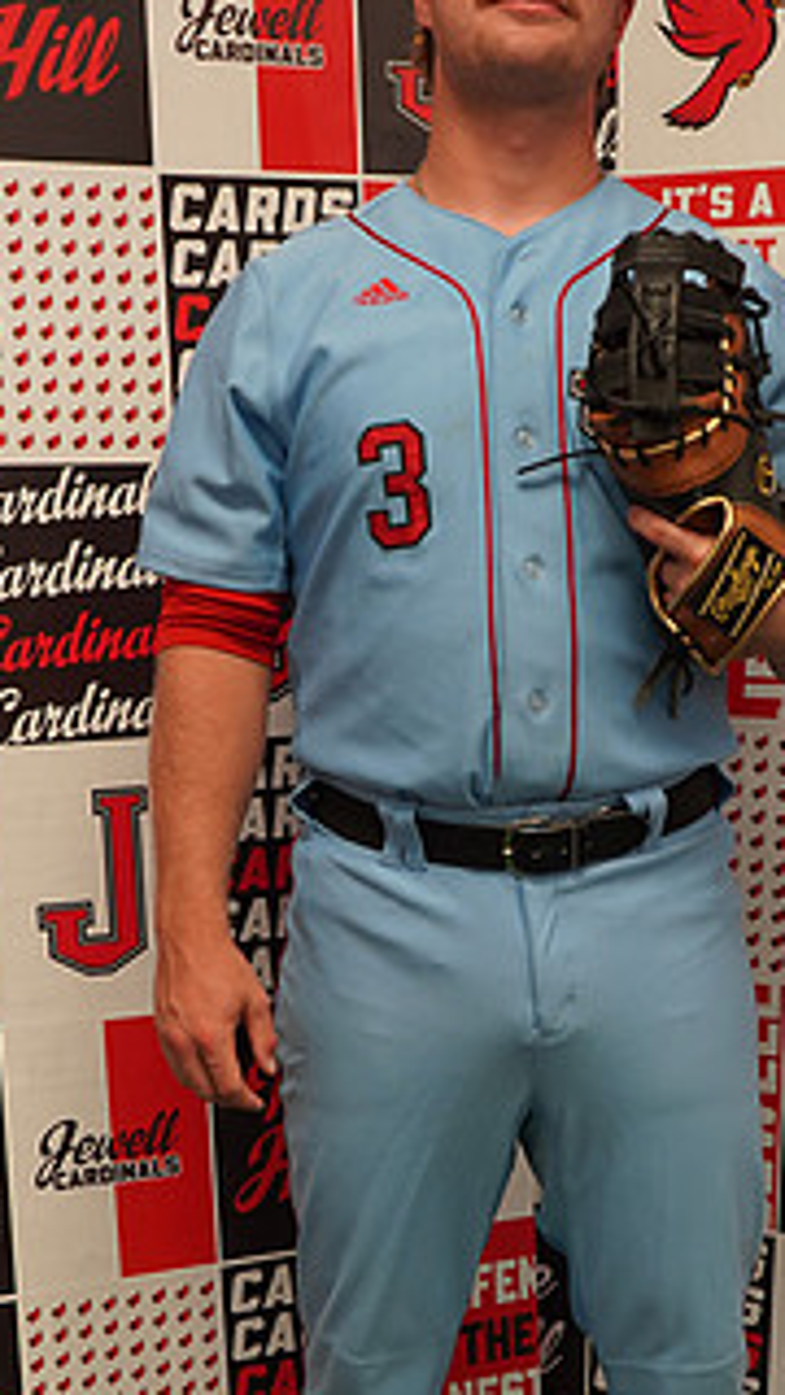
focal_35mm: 55
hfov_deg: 21.8
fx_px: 2035
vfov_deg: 37.4
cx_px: 434
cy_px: 937
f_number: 4
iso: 1000
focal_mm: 29
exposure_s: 1/160
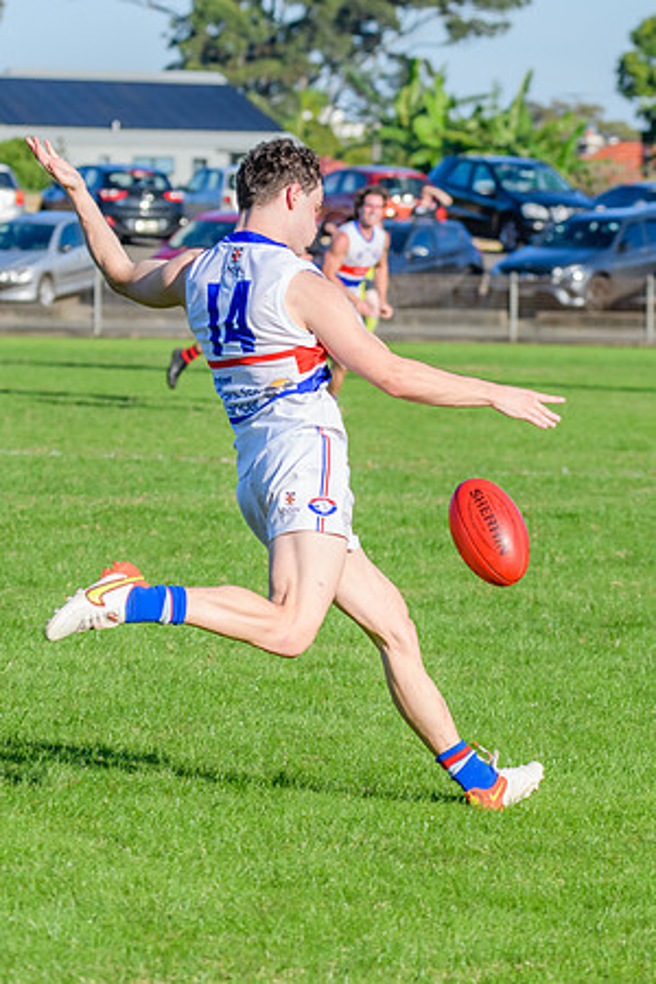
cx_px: 484
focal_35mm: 261
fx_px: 7122
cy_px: 439
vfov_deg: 7.9
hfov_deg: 5.3
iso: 800
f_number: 8
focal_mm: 150
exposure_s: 1/2000
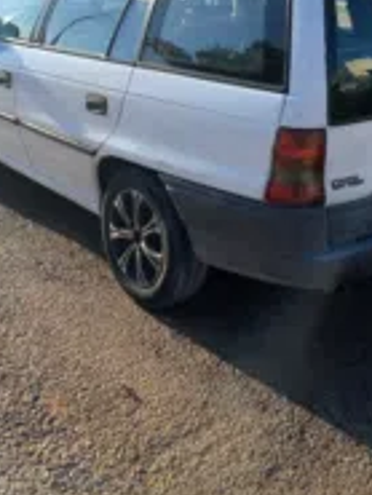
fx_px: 773
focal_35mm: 54
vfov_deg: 34.2
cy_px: 80
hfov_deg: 27.0
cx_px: 233
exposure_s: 1/609
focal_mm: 4.65
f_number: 1.8
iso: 50
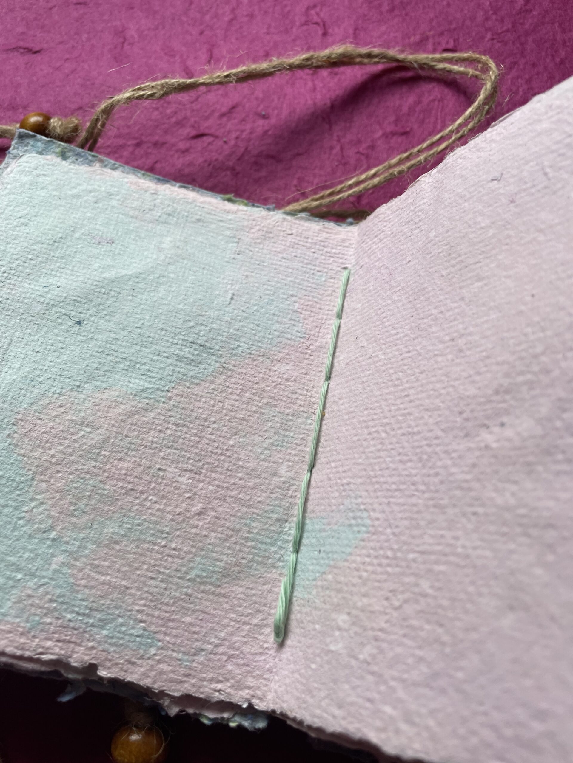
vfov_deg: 67.3
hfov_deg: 53.1
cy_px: 382
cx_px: 286
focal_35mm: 26
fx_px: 574
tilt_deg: -68.9
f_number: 1.6
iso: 50
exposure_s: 1/387
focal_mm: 4.2
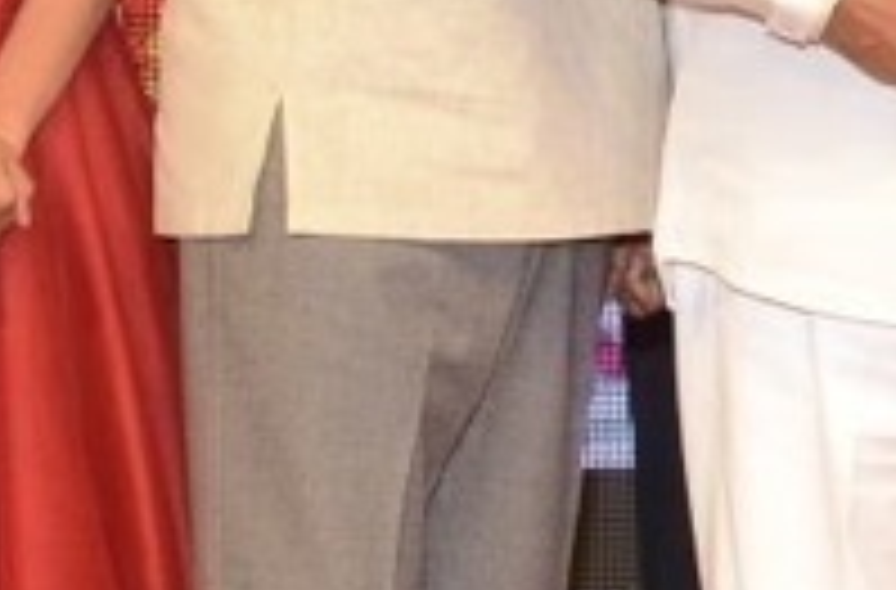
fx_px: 5114
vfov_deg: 6.6
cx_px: 1018
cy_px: -110
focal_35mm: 206
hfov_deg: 9.9
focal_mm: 21
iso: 500
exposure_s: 1/125
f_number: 6.3
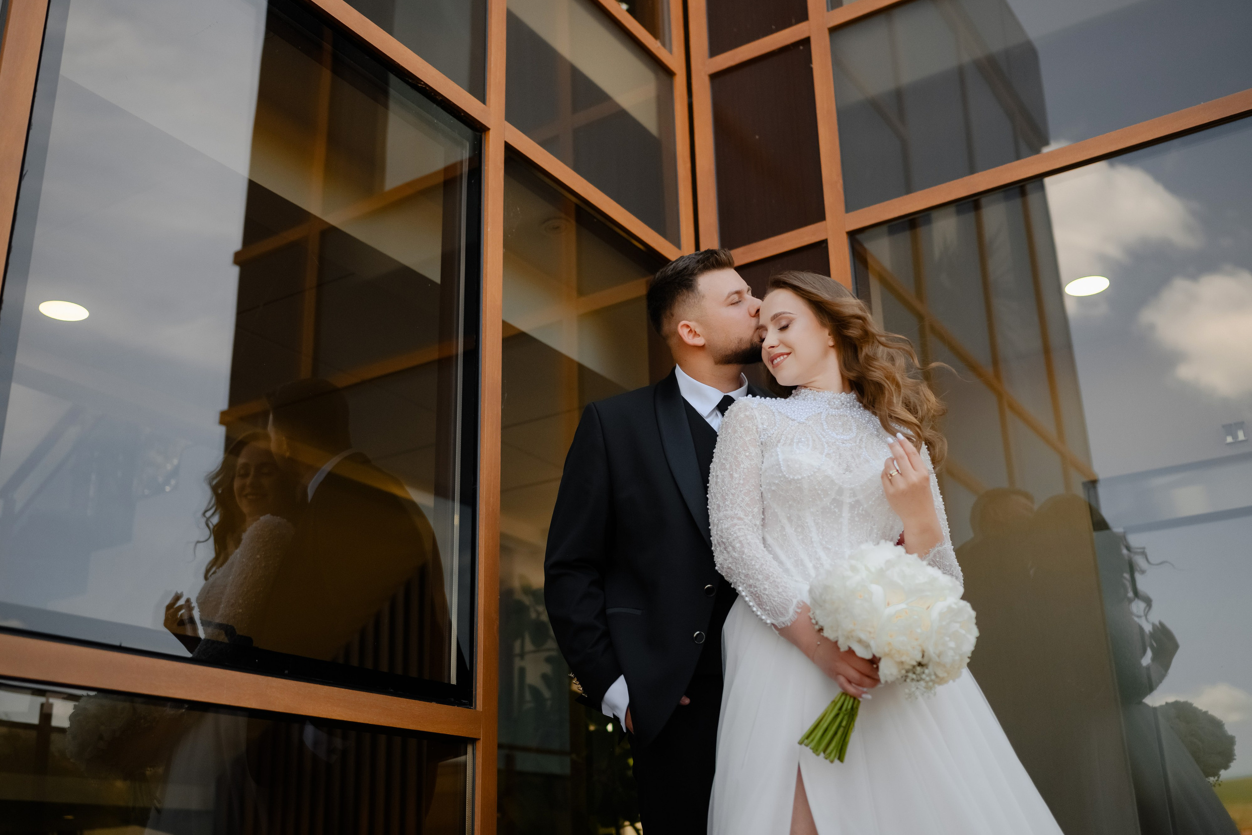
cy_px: 415
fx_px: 1252
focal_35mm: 36
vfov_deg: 36.9
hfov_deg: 53.1
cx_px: 613
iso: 640
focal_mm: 35
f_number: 1.8
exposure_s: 1/5000
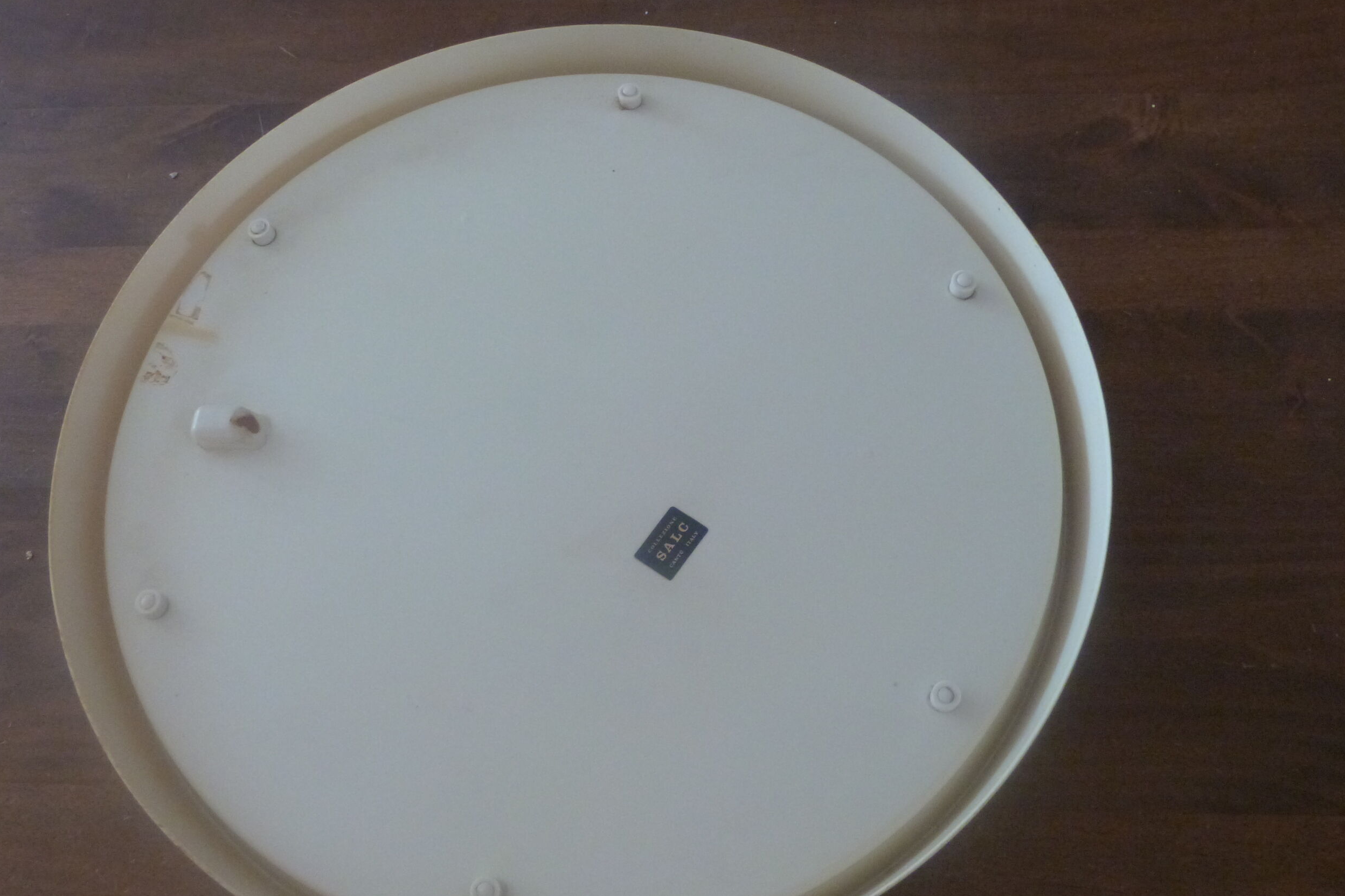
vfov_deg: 41.1
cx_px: 666
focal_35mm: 32
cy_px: 498
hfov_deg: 58.7
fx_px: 1195
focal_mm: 5.2
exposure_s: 1/8
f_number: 2.9
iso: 400
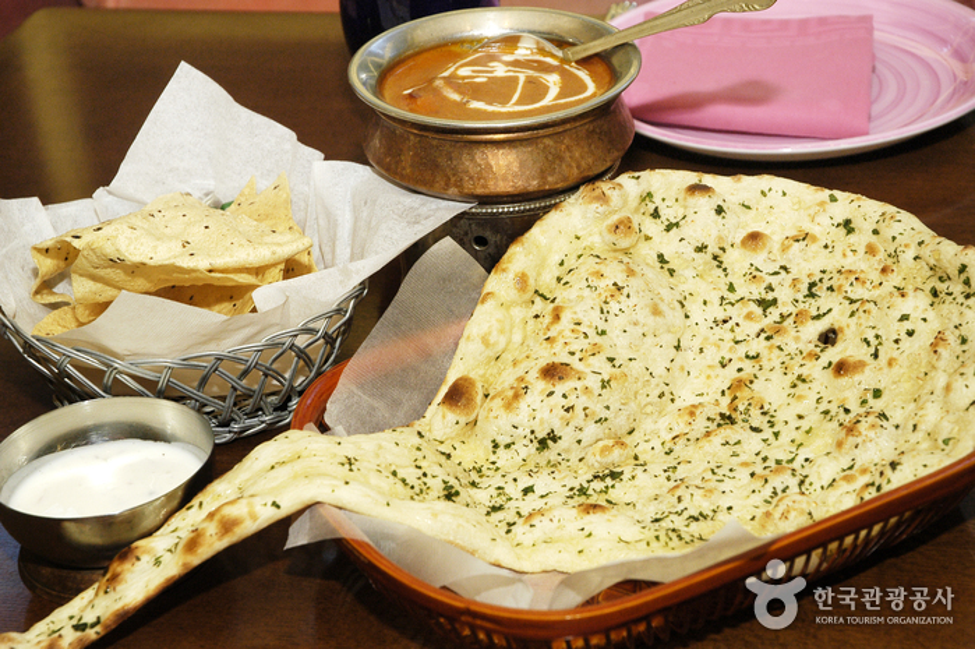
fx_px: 2030
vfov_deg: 18.2
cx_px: 488
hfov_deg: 27.0
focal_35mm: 75
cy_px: 324
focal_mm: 50
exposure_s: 1/160
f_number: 6.3
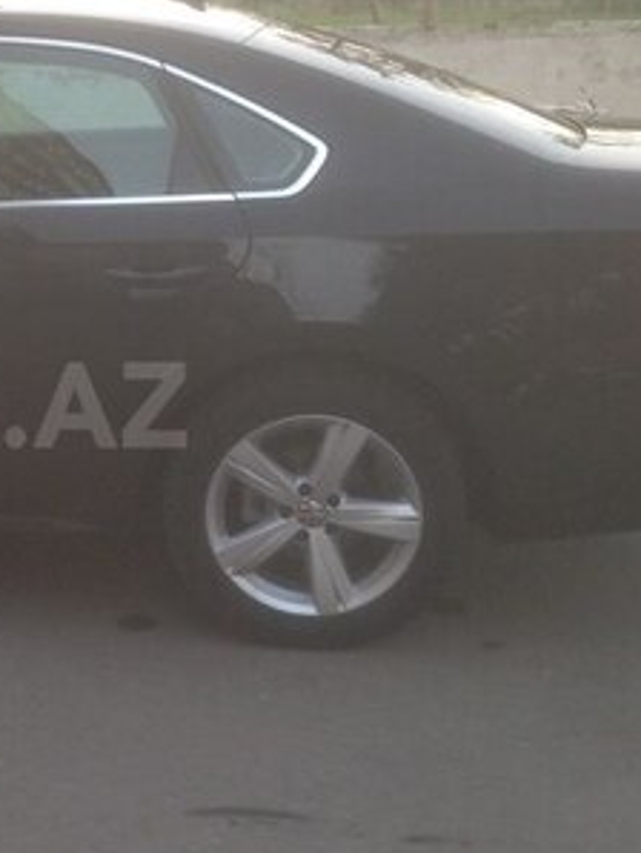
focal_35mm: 73
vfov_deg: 26.7
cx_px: -106
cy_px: 405
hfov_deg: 19.2
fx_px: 1800
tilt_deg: -15.3
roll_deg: -1.4
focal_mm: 4.12
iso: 50
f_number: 2.4
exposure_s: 1/24
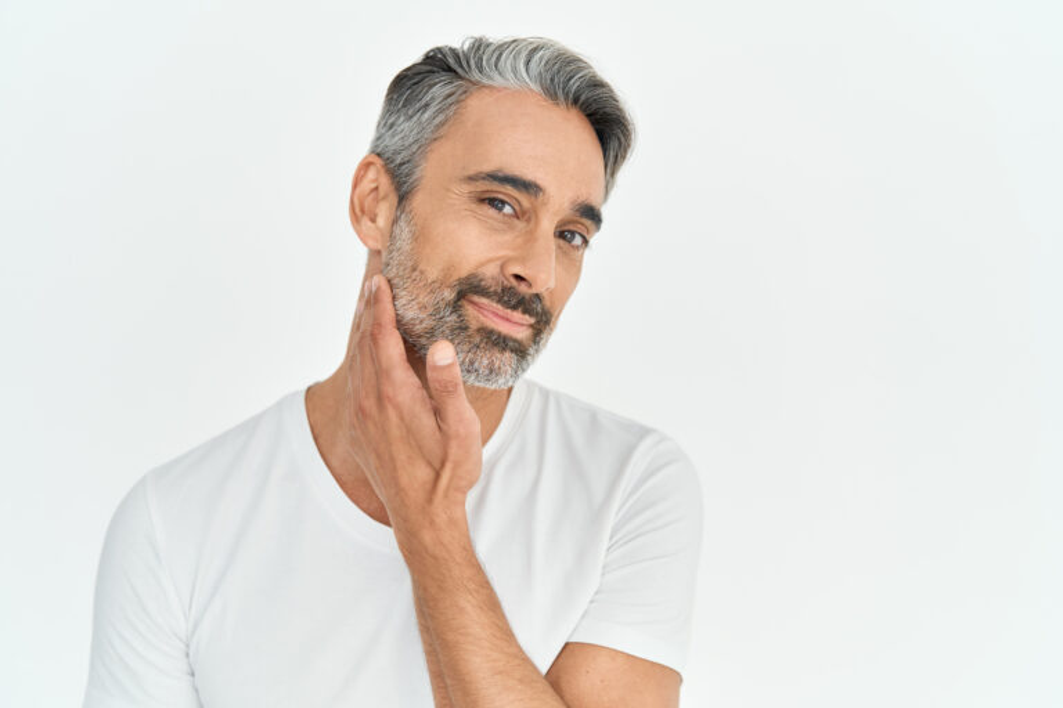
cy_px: 354
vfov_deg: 27.0
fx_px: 1476
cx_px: 532
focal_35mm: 50
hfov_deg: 39.6
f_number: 2.8
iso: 500
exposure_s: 1/160
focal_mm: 50
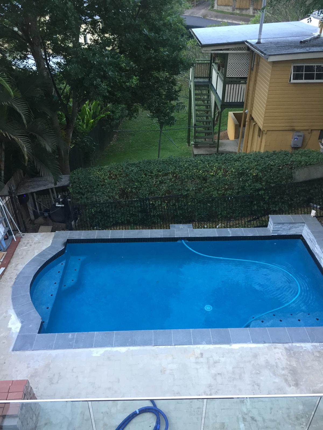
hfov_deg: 48.2
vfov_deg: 61.7
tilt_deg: -32.3
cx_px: 162
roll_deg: -0.4
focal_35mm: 29
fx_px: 361
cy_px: 215
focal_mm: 4.15
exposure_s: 1/33
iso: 100
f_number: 2.2
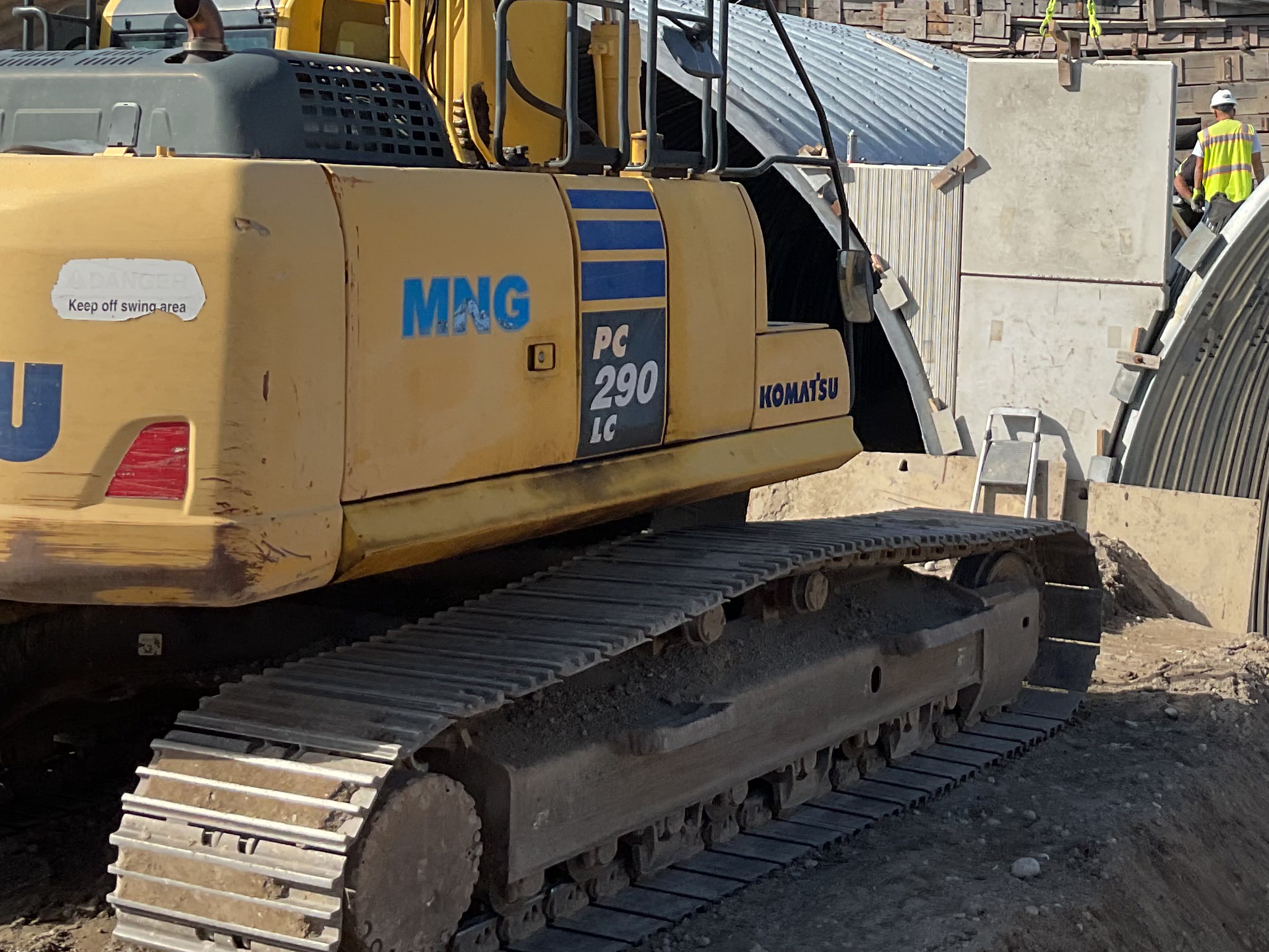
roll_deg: -3.3
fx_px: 2090
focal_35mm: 57
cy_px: 225
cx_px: 995
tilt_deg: -4.4
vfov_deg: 25.3
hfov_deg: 32.9
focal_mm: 3
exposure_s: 1/1144
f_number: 1.8
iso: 16
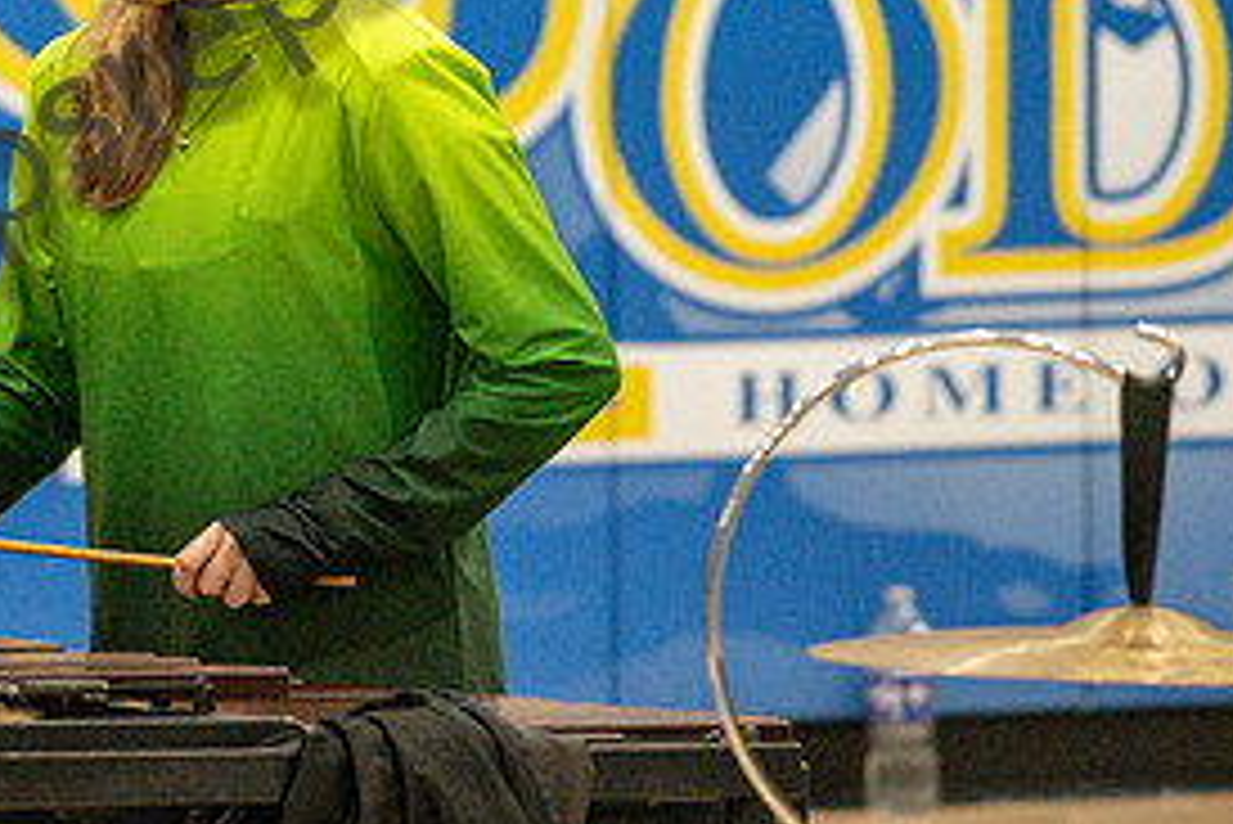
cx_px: -106
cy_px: 251
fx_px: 24638
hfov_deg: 2.9
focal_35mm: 719
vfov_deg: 1.9
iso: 4000
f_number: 4
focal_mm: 200
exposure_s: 1/500
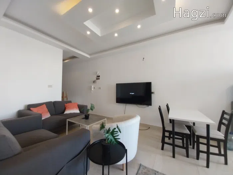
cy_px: 88
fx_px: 88
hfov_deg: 106.2
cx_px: 116
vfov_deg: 89.9
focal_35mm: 13
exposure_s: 1/50
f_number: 2.2
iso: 160
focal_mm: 1.3
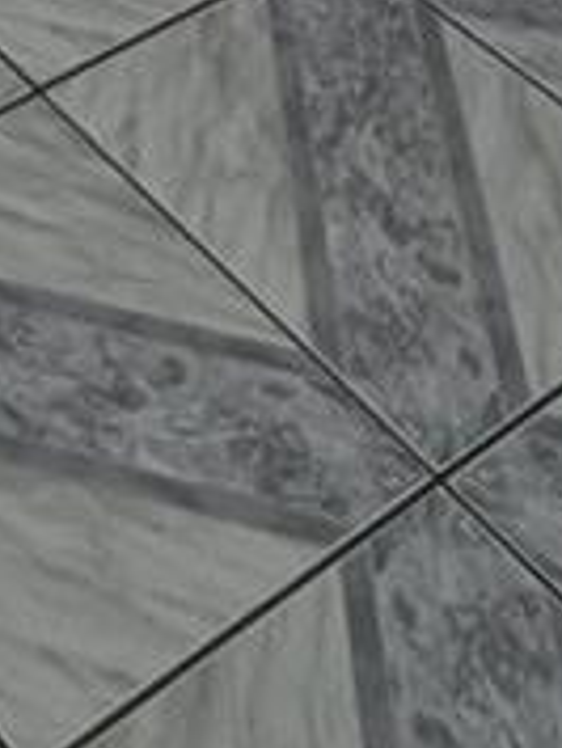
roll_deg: -0.5
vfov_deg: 11.6
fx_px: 2054
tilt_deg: -0.6
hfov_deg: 13.6
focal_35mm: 95
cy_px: -1479
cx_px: -516
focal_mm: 2.22
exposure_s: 1/120
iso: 160
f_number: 2.2
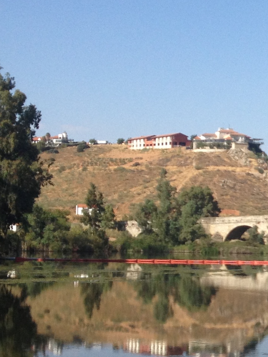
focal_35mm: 121
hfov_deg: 11.4
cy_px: 232
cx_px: 469
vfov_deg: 16.3
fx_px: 1249
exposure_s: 1/1623
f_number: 2.4
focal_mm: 4.28
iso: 50
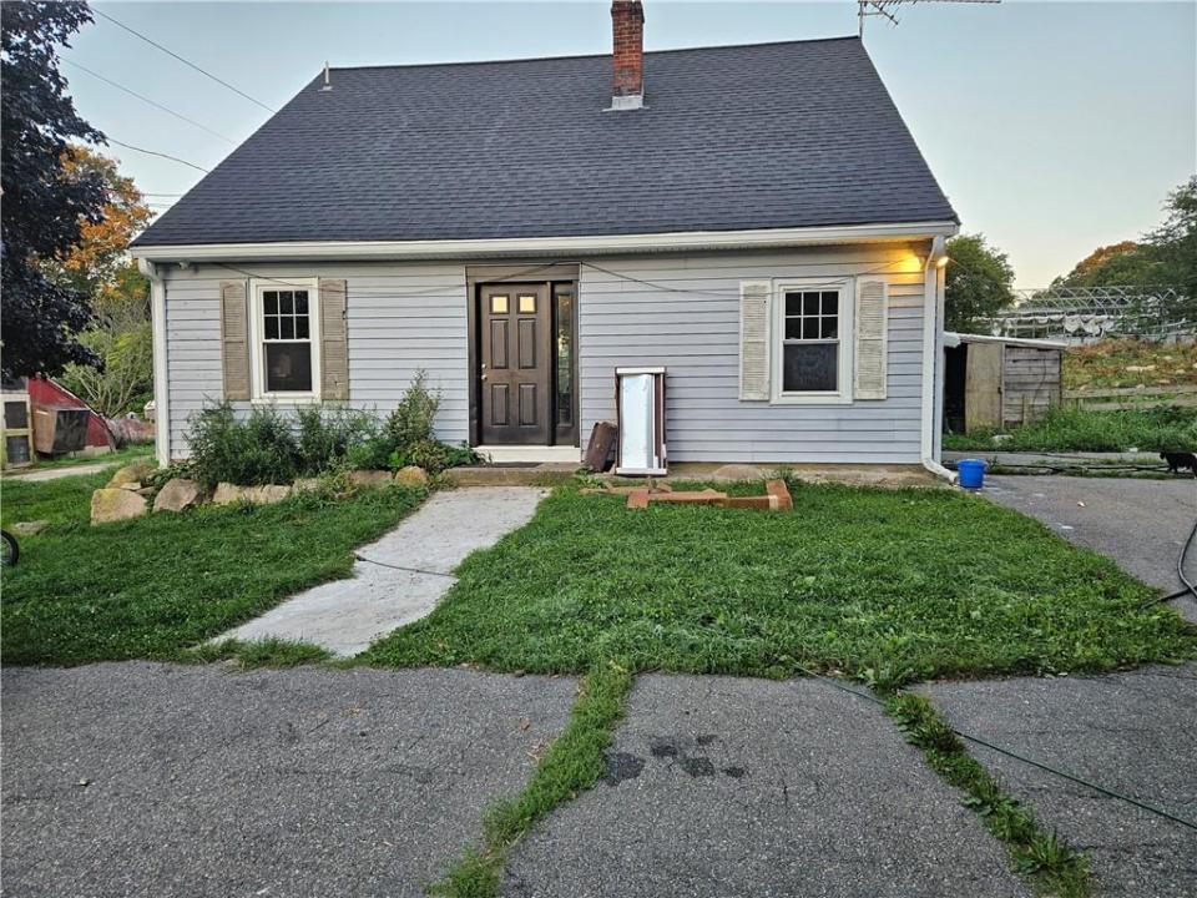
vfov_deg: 58.9
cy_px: 449
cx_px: 598
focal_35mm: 23
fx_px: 795
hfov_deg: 73.9
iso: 100
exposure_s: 1/120
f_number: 1.8
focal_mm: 5.4
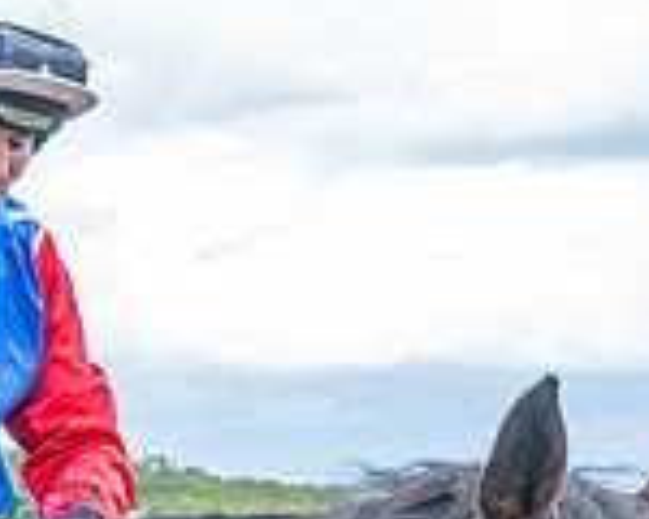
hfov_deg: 12.9
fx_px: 2843
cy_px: 921
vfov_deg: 9.9
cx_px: 575
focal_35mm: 148
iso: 200
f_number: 5
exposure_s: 1/320
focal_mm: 35
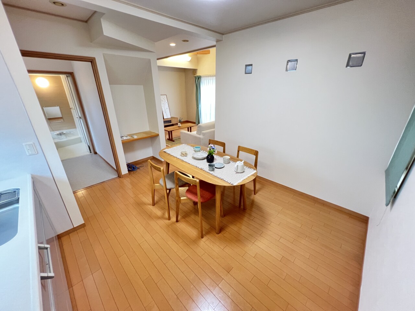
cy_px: 156
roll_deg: +0.8
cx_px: 208
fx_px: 156
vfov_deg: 89.9
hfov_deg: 106.2
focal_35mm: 13
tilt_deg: -22.3
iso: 400
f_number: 1.8
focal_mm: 1.57
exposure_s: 1/60
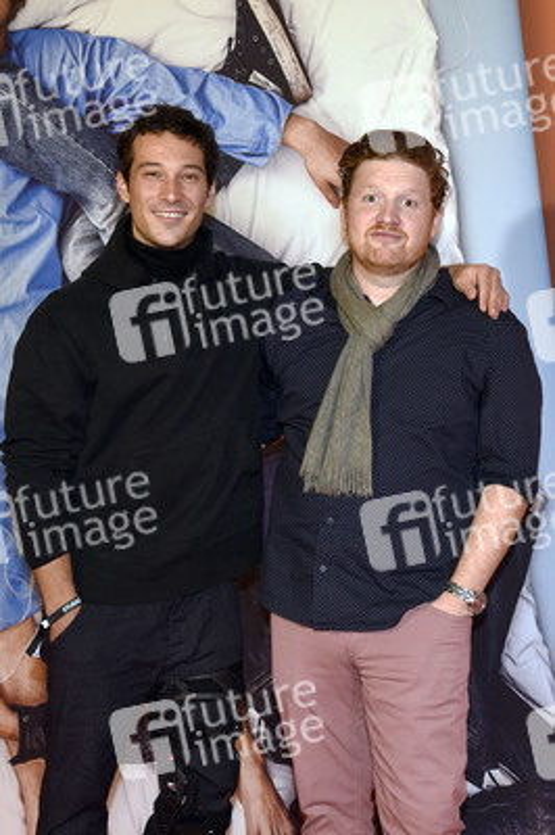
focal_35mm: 44
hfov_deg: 30.5
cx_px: 278
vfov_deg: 44.5
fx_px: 1019
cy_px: 418
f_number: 6.3
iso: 1000
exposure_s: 1/80
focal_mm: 44
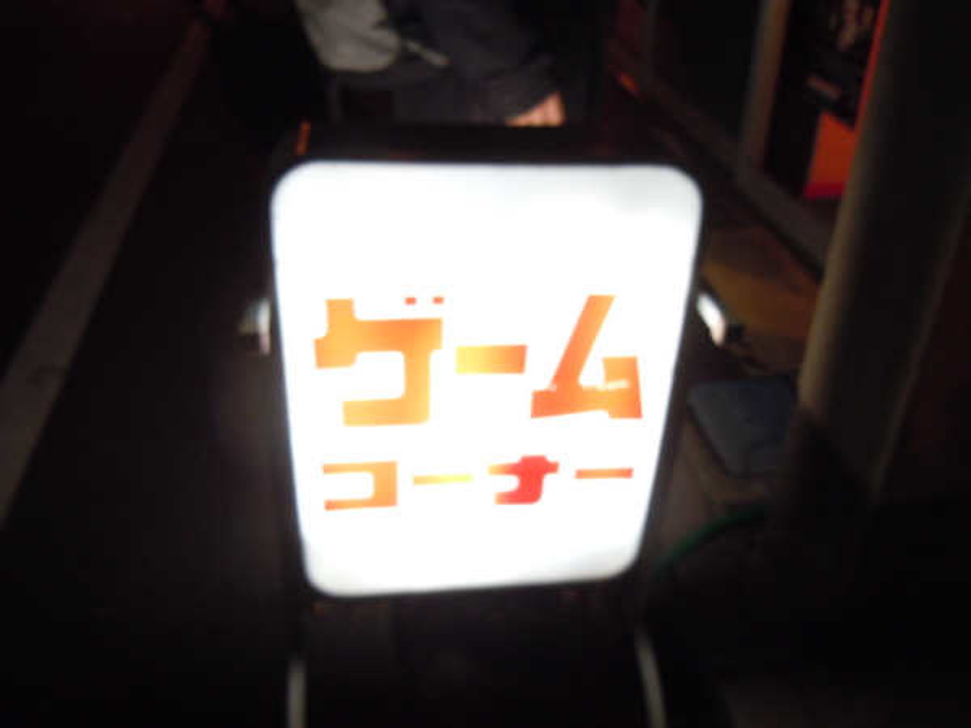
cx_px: 486
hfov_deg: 60.0
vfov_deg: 46.8
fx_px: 842
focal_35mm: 30
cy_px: 364
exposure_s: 1/30
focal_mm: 5.4
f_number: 3.5
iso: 400
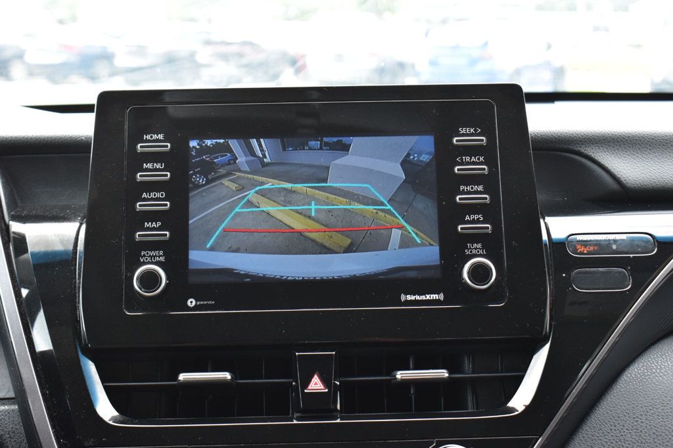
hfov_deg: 38.9
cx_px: 336
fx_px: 953
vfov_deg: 26.5
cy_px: 224
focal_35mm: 51
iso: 400
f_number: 8
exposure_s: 1/50
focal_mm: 34
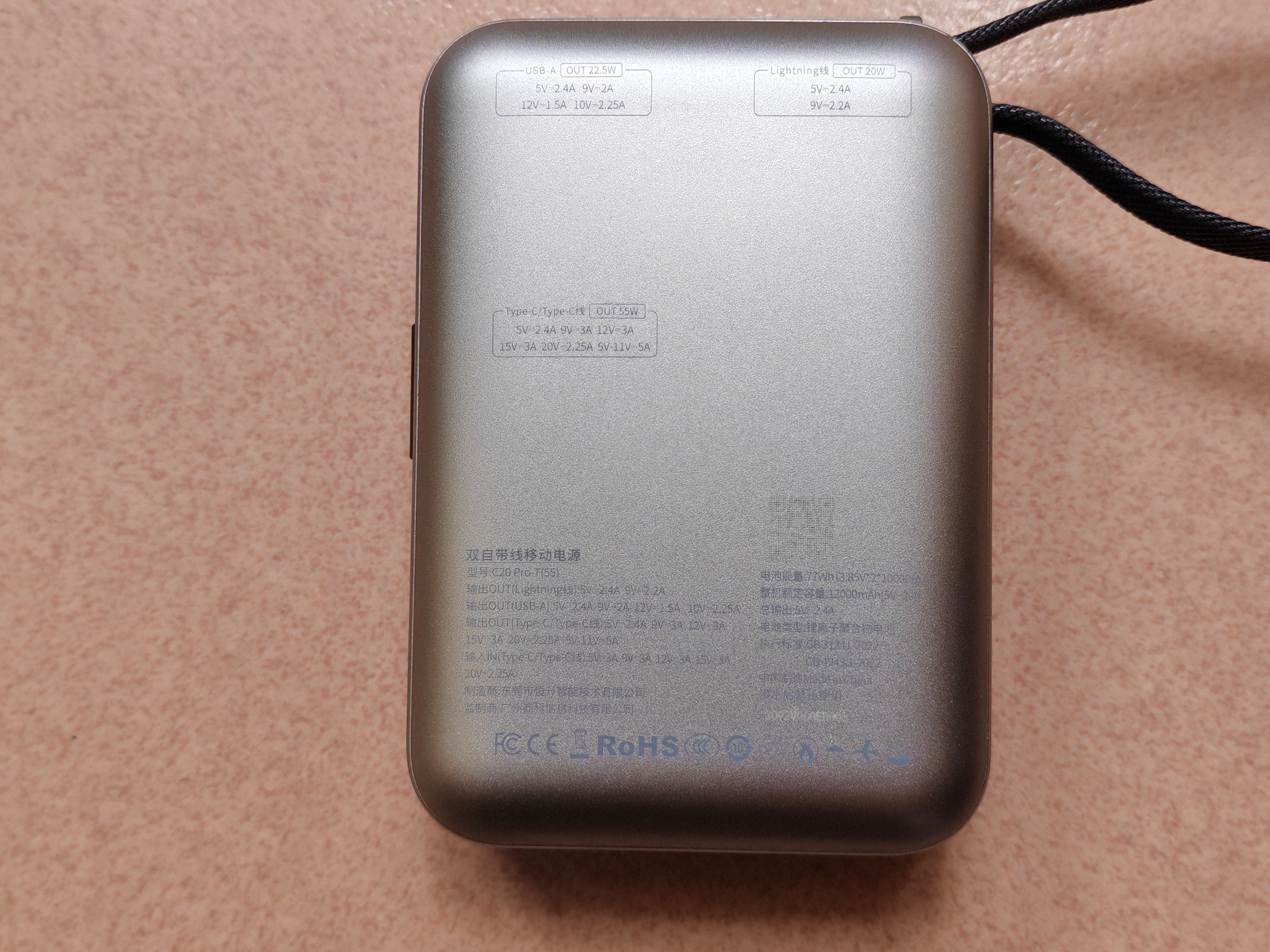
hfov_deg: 45.8
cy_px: 476
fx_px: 1504
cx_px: 635
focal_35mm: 41
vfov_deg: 35.1
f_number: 1.95
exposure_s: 1/125
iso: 160
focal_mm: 5.52
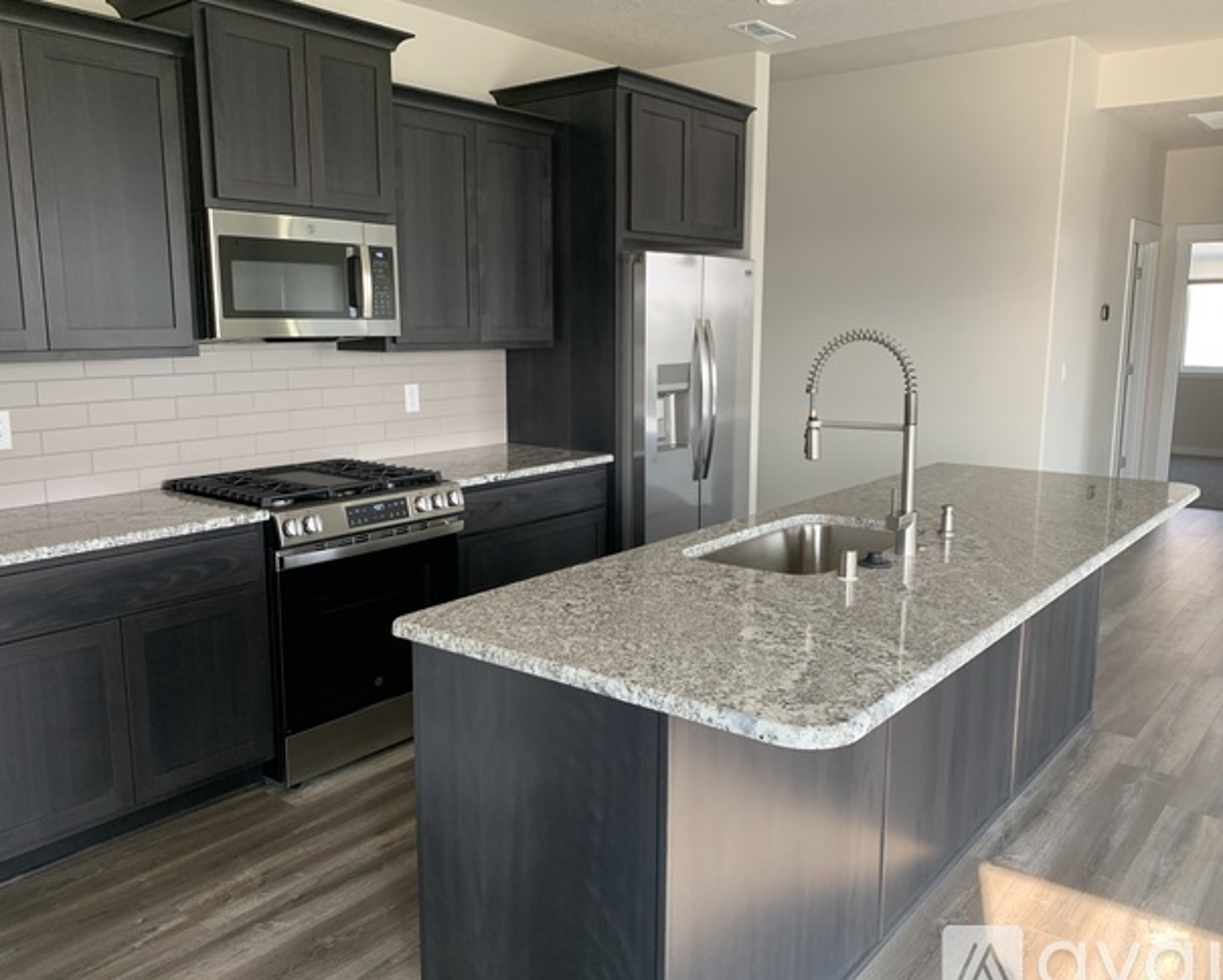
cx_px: 594
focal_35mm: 28
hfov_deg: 62.2
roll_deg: -0.1
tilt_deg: -11.6
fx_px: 1014
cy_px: 500
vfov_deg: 51.6
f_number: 1.8
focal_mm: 4.25
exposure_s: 1/87
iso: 100
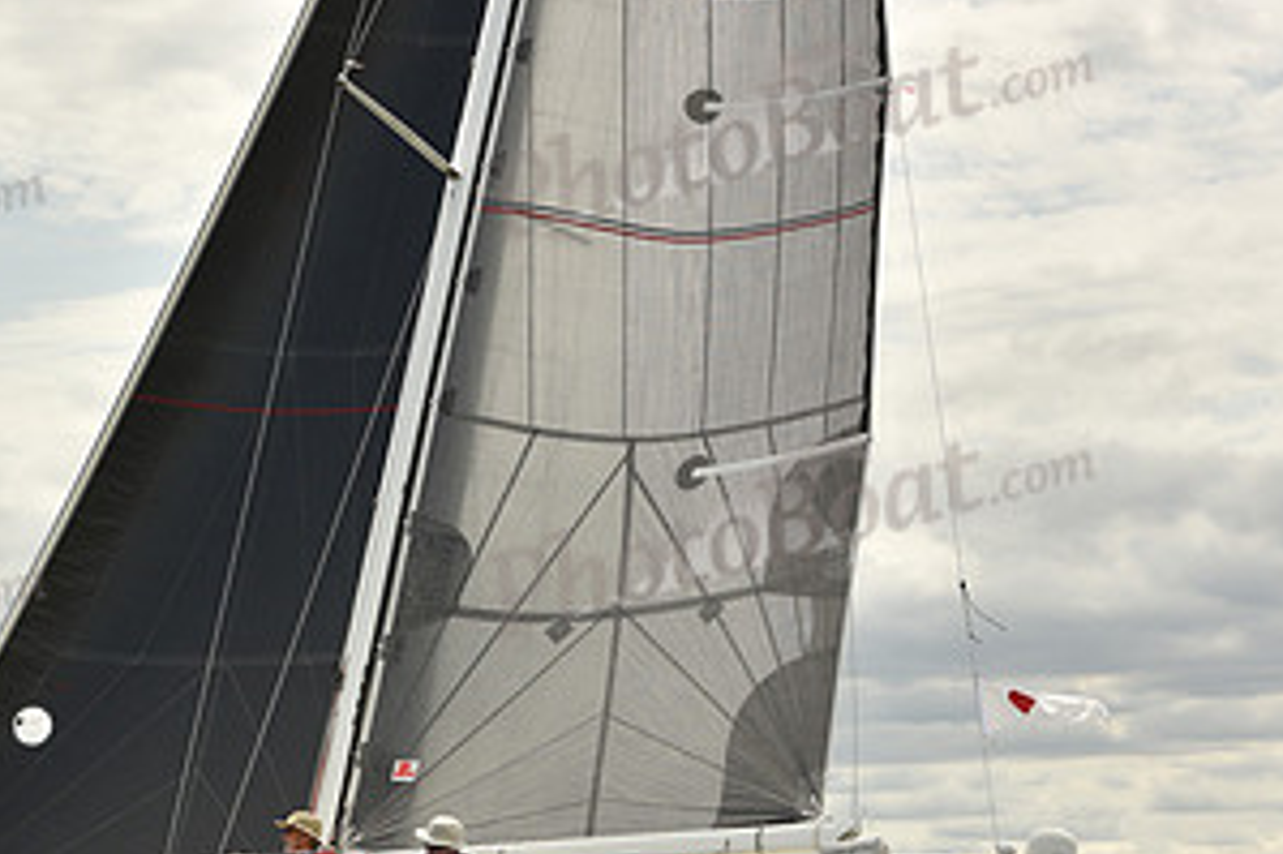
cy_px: 809
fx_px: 4844
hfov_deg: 15.0
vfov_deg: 10.0
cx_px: 270
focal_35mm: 136
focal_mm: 70
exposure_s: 1/800
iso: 250
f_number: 9
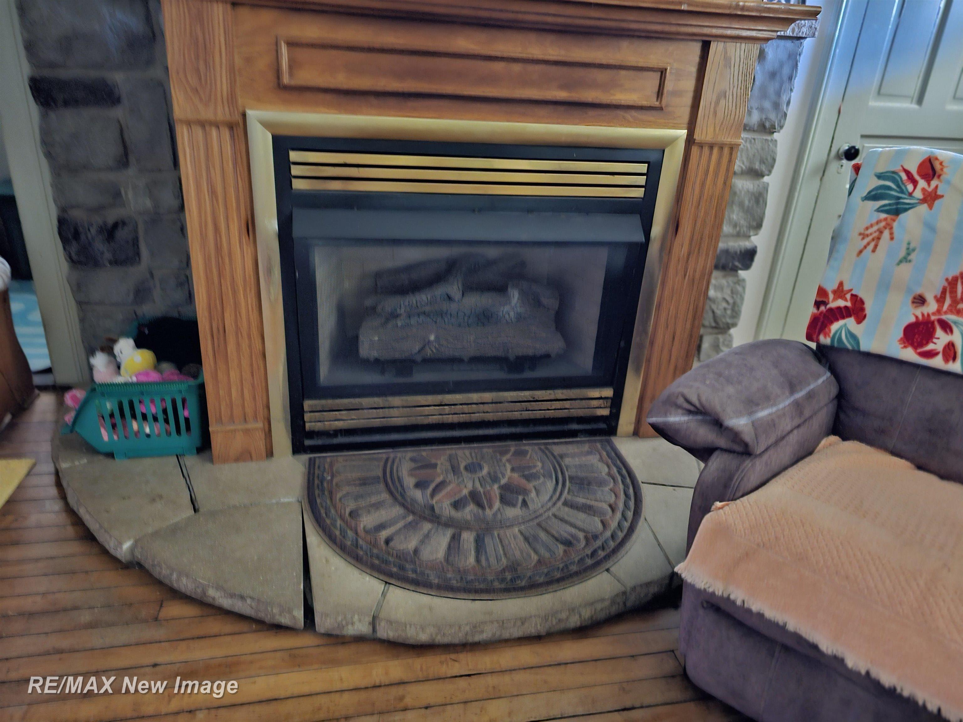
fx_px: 640
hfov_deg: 73.9
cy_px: 361
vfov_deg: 58.9
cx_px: 482
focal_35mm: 23
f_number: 1.7
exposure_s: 1/15
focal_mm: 6.3
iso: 1000
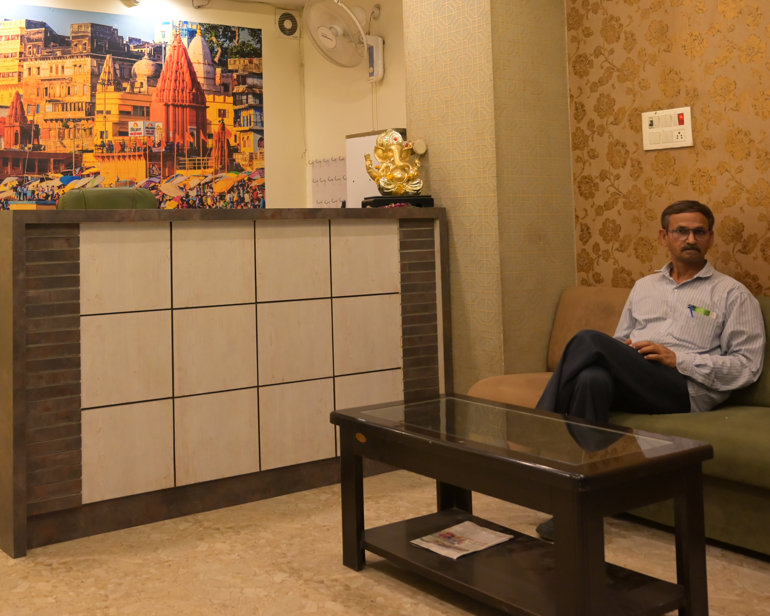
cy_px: 151
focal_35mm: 42
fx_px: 957
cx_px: 242
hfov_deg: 43.1
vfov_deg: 34.9
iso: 1600
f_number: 4
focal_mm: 24
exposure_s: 1/100
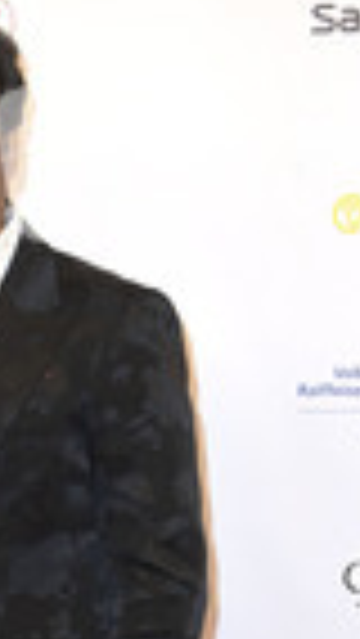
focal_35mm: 147
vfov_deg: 14.1
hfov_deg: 8.1
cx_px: -184
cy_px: 810
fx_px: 2492
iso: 400
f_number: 6.3
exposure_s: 1/250
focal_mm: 50
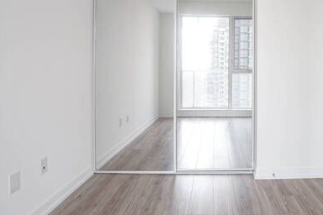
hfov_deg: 68.6
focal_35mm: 25
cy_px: 71
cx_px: 226
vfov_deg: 50.3
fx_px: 224
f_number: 7.1
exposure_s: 1/100
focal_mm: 10
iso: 250
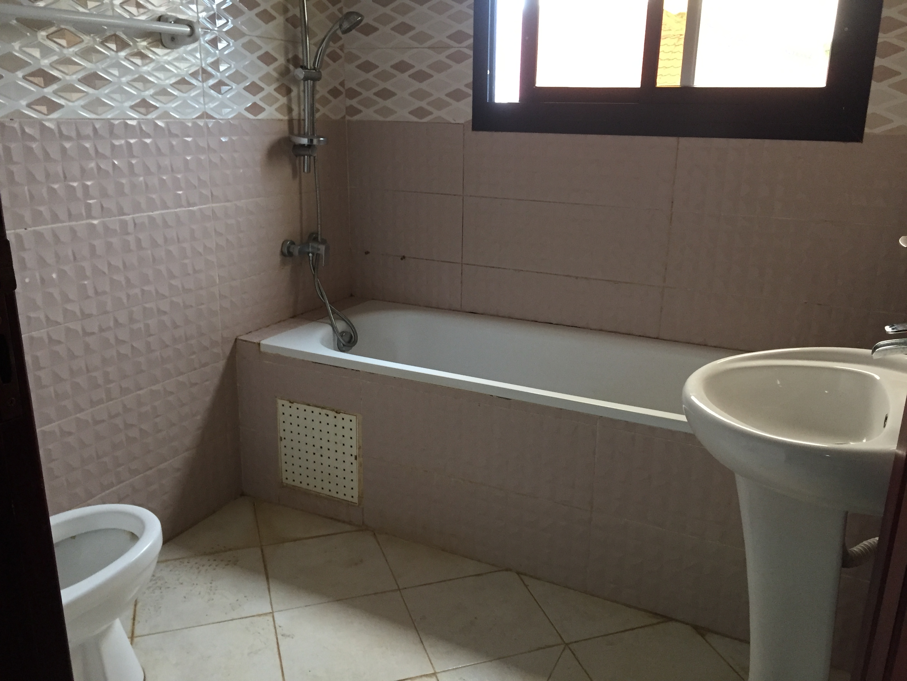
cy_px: 340
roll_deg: -1.3
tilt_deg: -15.9
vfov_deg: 48.2
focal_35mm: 29
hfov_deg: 61.7
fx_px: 760
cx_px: 454
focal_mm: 4.15
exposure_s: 1/33
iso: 200
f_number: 2.2
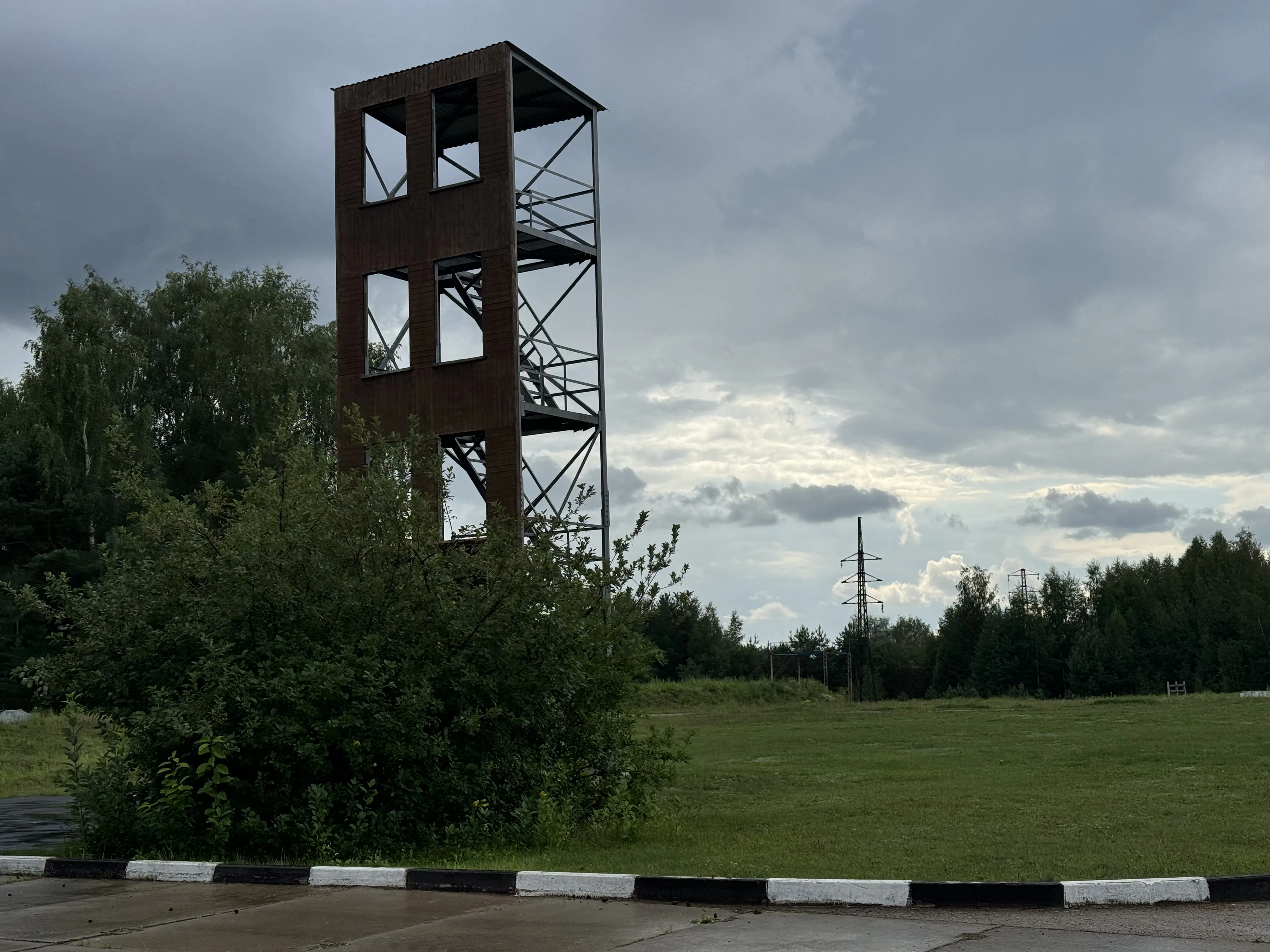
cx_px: 635
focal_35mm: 48
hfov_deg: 39.7
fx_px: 1761
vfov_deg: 30.3
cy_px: 476
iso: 64
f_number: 1.78
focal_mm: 6.76
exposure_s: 1/5376
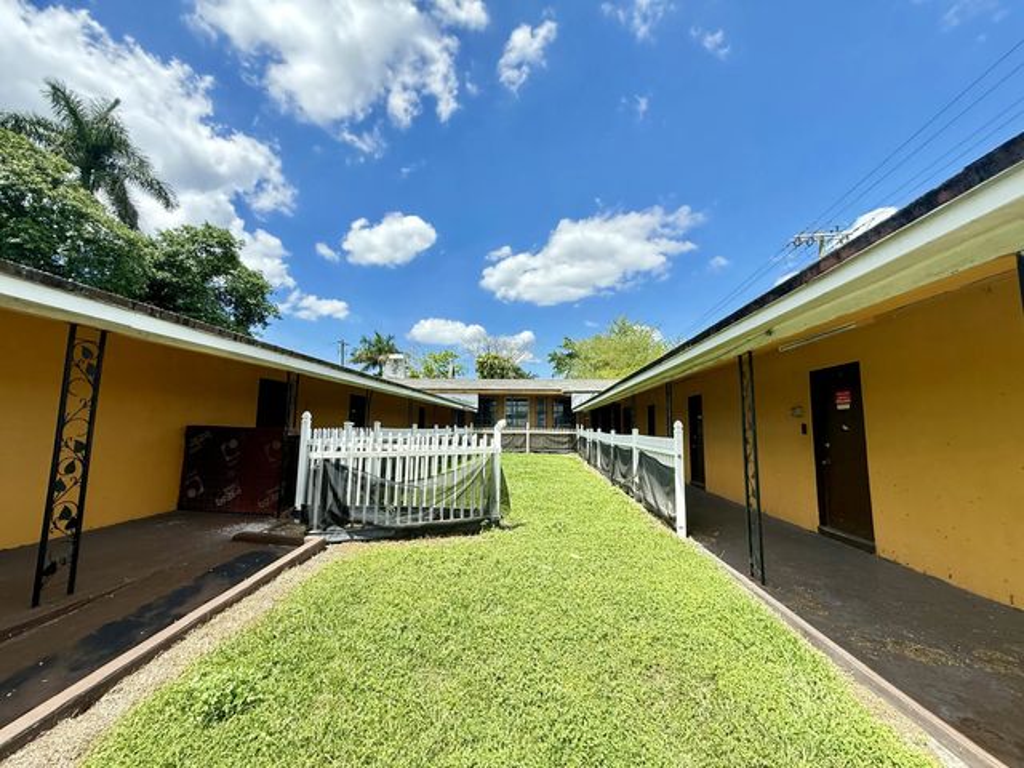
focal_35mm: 14
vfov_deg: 85.7
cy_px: 384
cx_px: 512
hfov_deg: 102.1
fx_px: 414
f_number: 2.2
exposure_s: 1/830
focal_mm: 2.22
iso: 50
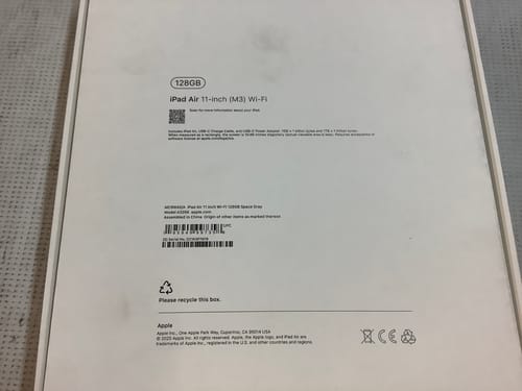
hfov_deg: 58.4
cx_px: 261
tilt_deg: -70.5
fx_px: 467
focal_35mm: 31
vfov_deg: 45.4
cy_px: 196
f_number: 2.4
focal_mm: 3.3
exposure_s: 1/50
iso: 80
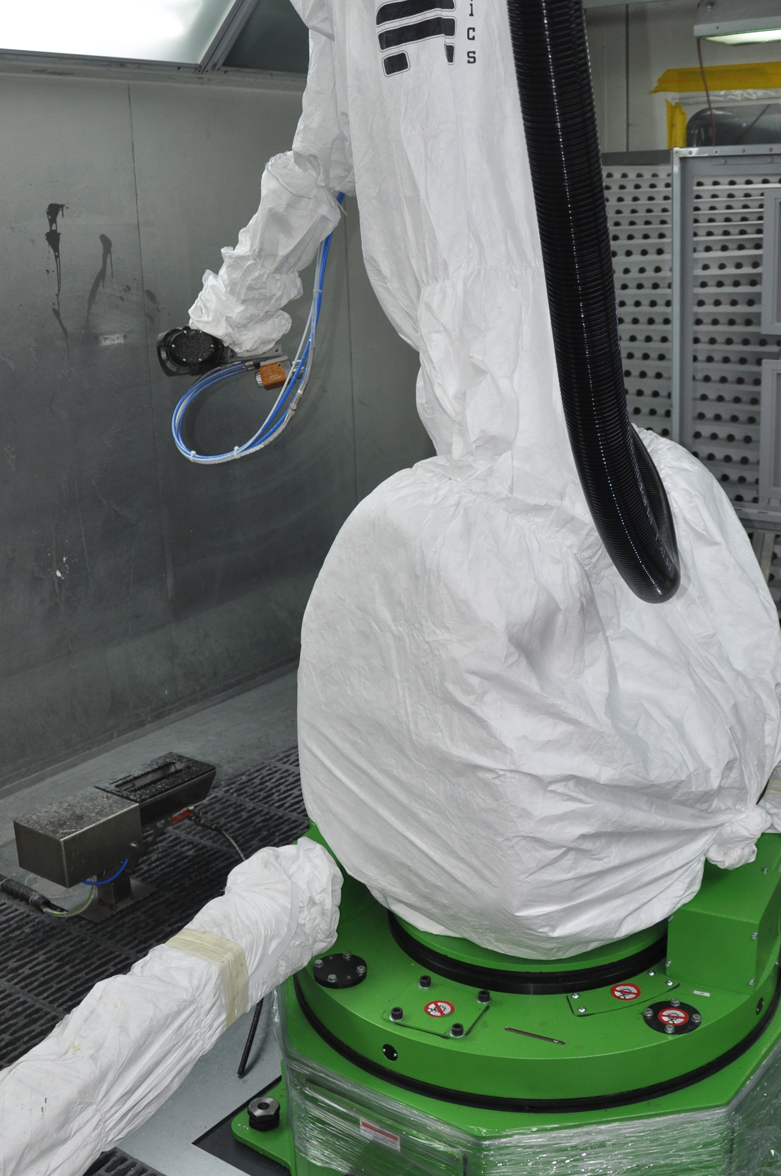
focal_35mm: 39
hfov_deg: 34.1
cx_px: 396
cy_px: 603
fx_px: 1272
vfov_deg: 49.6
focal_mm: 18
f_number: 3.5
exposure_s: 1/200
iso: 320
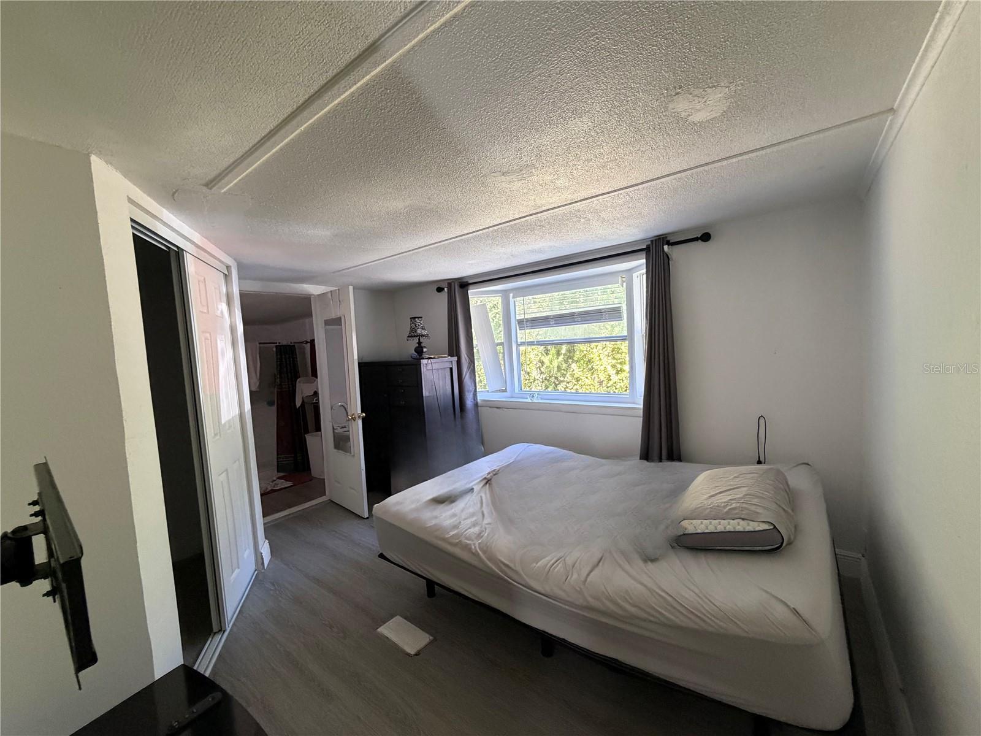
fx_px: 397
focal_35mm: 14
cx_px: 490
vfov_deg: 85.7
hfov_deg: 102.1
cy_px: 368
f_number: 2.2
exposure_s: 1/69
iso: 320
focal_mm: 2.22
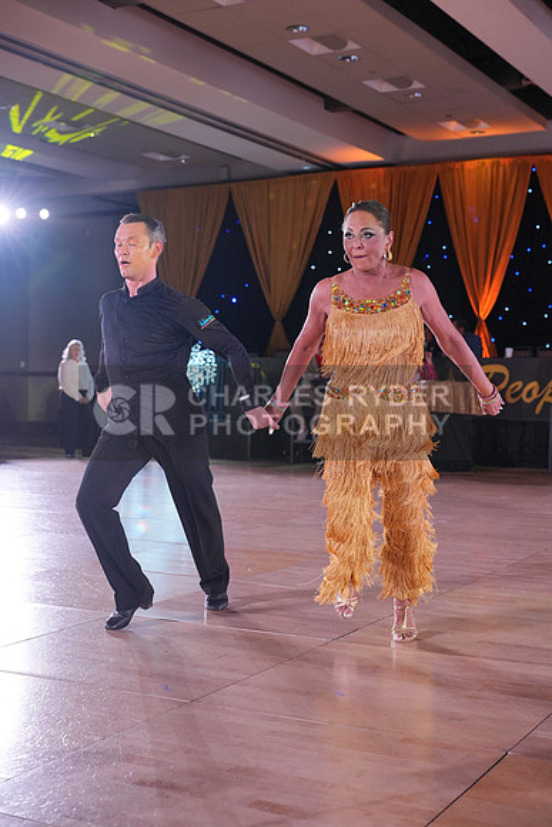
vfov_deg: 39.6
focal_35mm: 50
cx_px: 276
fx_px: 1149
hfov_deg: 27.0
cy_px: 414
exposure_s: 1/400
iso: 2000
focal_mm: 50
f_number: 4
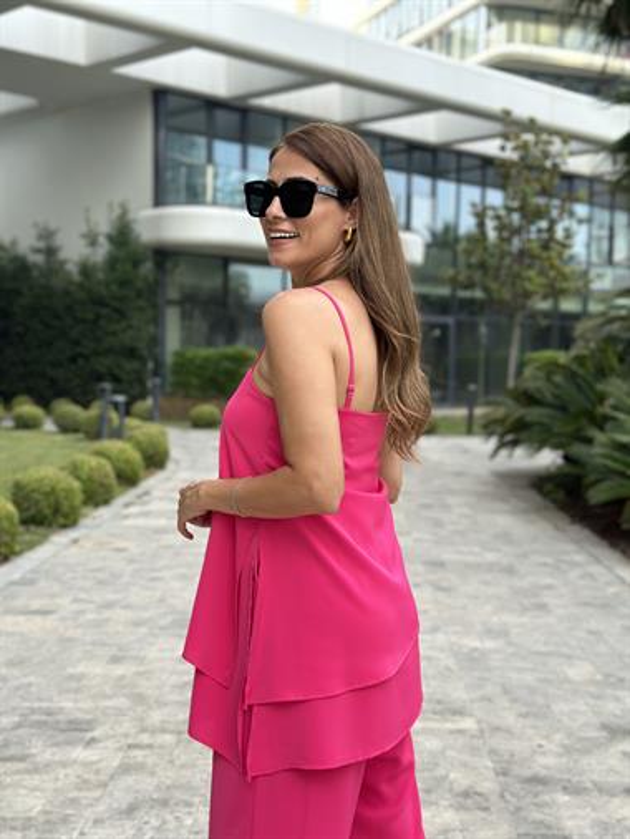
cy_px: 420
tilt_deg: -2.8
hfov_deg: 30.3
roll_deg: -1.4
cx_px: 315
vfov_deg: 39.6
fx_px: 1164
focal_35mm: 48
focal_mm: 6.86
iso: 80
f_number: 1.78
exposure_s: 1/345
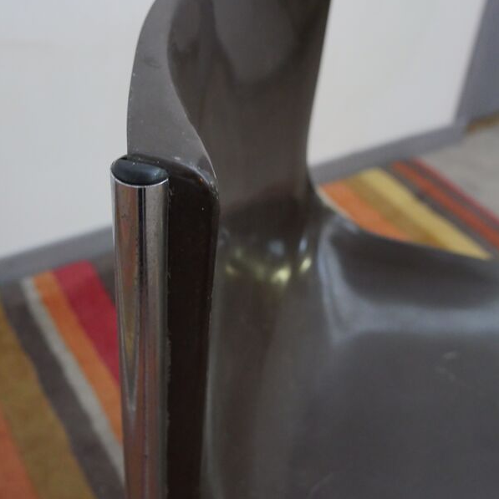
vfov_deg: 37.5
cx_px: 249
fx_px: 734
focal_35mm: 45
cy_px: 219
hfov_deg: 37.6
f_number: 3.8
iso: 3200
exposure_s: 1/50
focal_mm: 19
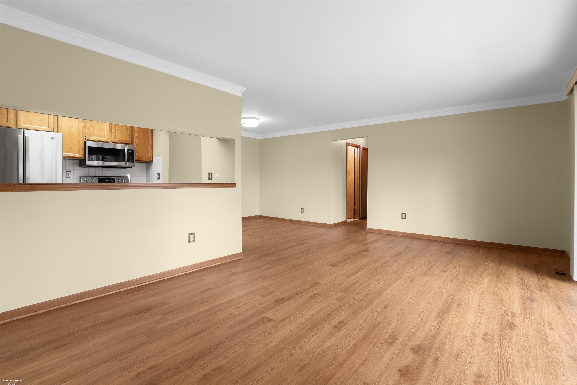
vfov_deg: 70.5
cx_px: 288
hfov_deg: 93.3
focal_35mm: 17
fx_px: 273
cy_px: 192
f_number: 7.1
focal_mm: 17
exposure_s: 1/2
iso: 100
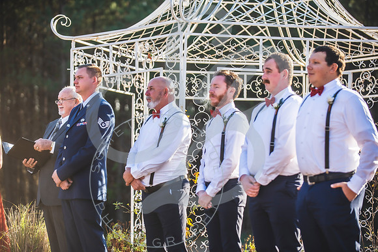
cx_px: 185
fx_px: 1266
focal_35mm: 121
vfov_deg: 11.4
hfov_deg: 17.0
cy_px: 126
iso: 200
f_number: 2.8
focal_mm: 116
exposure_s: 1/800
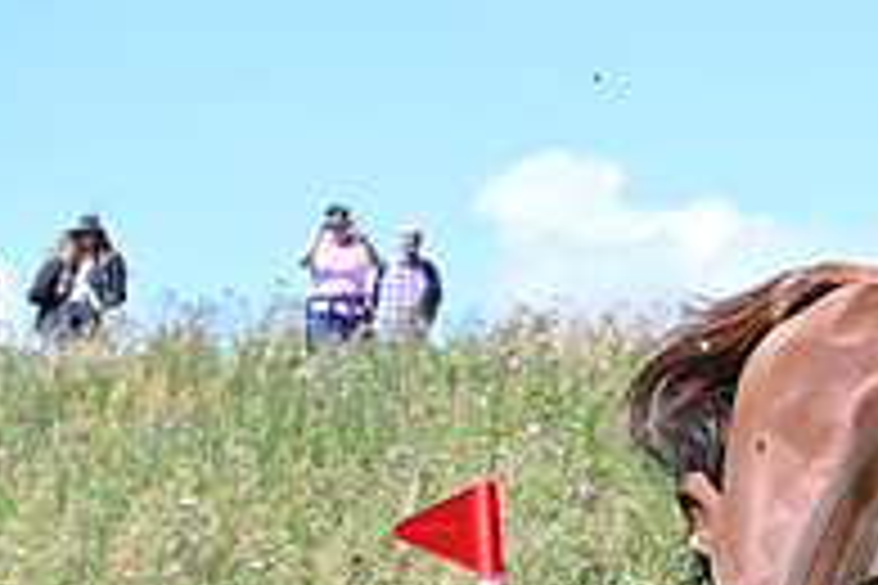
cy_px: 650
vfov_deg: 6.6
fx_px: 5072
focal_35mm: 208
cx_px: 1180
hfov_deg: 9.7
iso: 360
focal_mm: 70
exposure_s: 1/1250
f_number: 4.5
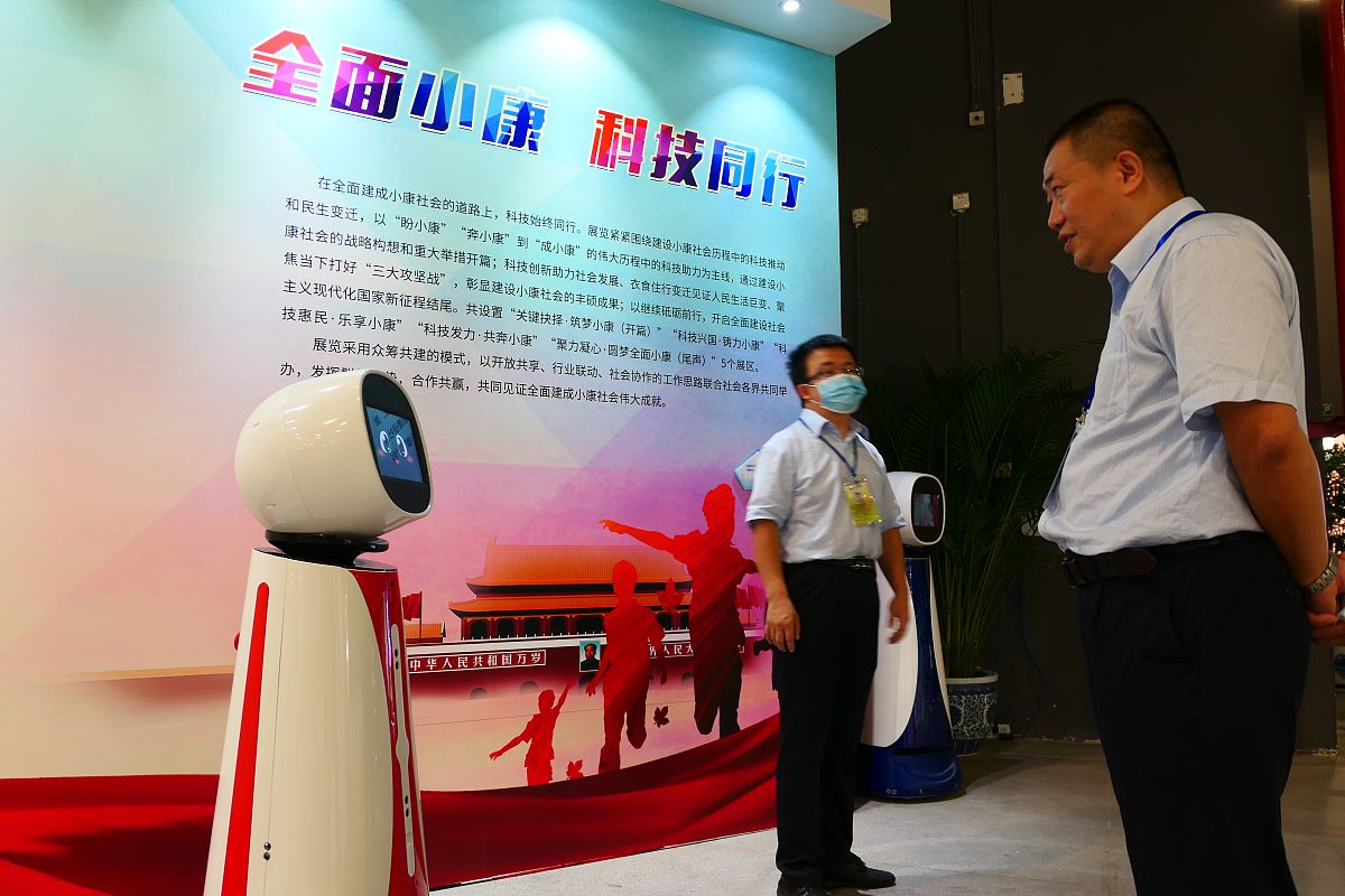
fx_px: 1046
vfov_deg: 46.4
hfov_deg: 65.5
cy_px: 448
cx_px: 672
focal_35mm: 28
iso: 125
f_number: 2.5
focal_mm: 10.2
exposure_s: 1/13
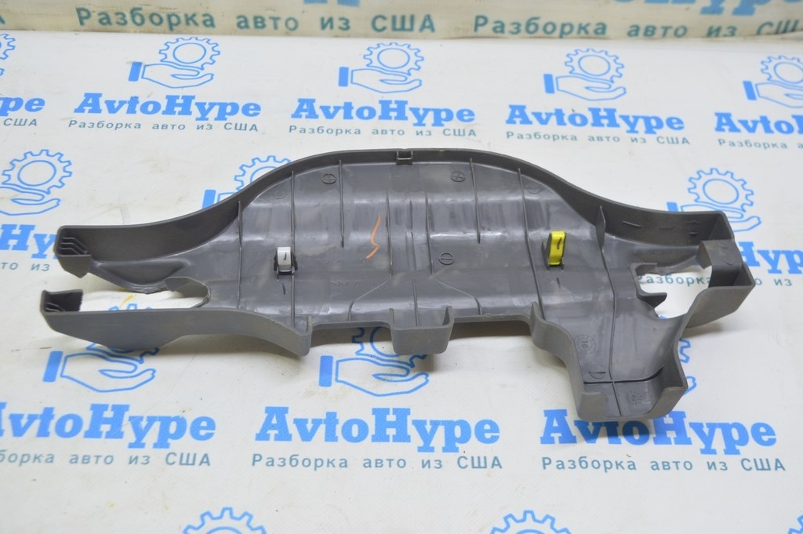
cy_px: 267
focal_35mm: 42
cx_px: 402
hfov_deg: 46.4
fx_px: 936
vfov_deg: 31.8
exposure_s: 1/20
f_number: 5.6
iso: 400
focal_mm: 28
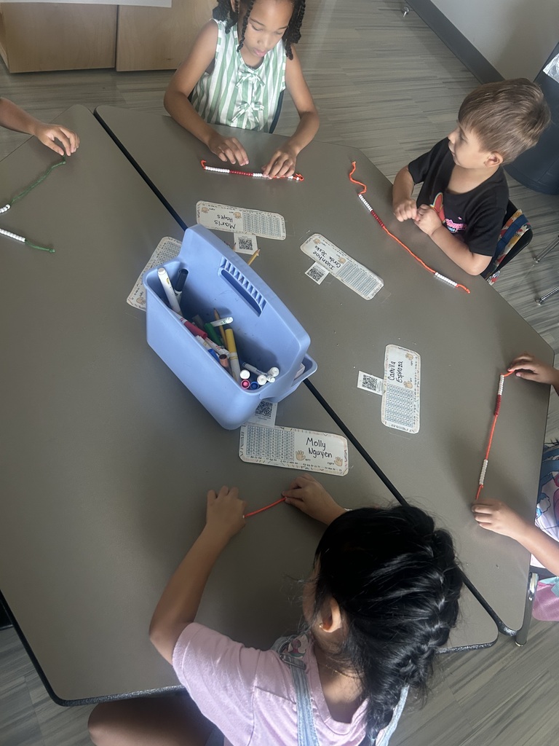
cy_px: 373
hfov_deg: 53.1
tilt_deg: -54.9
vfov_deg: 67.3
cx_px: 280
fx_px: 560
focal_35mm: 26
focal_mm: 5.7
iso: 200
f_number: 1.5
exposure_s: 1/60
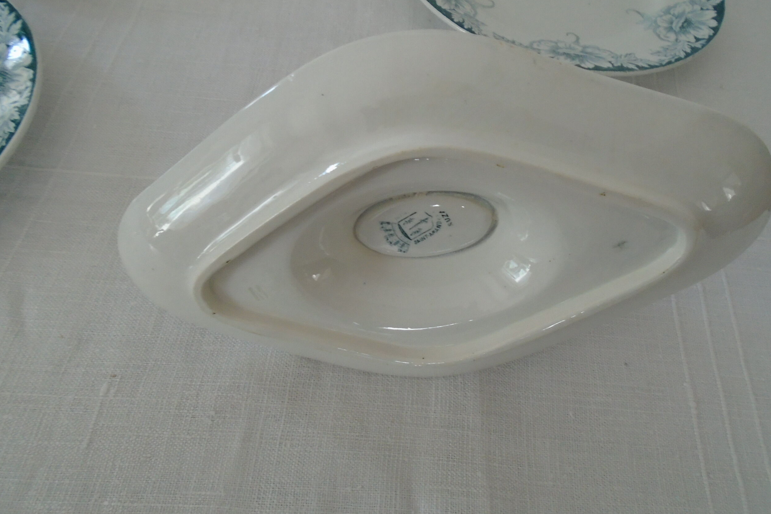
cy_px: 243
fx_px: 600
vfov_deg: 46.4
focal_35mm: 28
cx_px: 397
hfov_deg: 65.5
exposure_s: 1/30
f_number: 3.2
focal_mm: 4.6
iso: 250
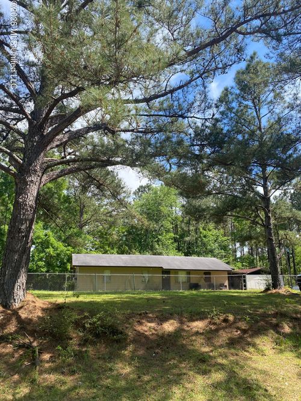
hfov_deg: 53.0
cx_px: 150
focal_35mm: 26
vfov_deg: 67.3
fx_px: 302
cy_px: 200
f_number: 1.8
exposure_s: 1/858
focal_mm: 4.25
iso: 32
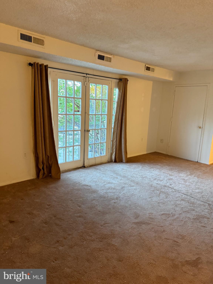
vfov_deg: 71.6
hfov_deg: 56.8
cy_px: 142
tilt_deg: -11.2
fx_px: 197
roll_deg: -4.6
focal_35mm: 24
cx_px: 106
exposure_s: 1/60
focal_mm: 6.76
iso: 500
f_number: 1.78
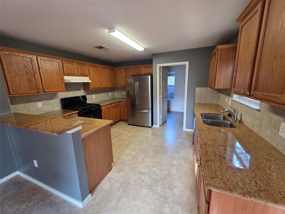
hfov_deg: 106.2
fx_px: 107
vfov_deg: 89.9
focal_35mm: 13
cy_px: 107
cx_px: 142
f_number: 1.9
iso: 200
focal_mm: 2.2
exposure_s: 1/60
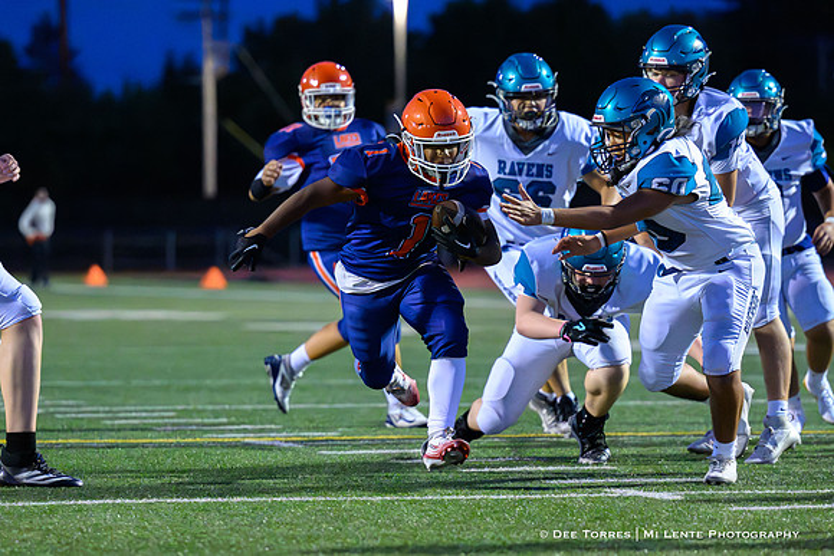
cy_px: 348
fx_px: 4989
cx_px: 386
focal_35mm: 215
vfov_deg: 6.4
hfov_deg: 9.6
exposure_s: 1/1250
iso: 25600
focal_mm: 135
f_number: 2.8
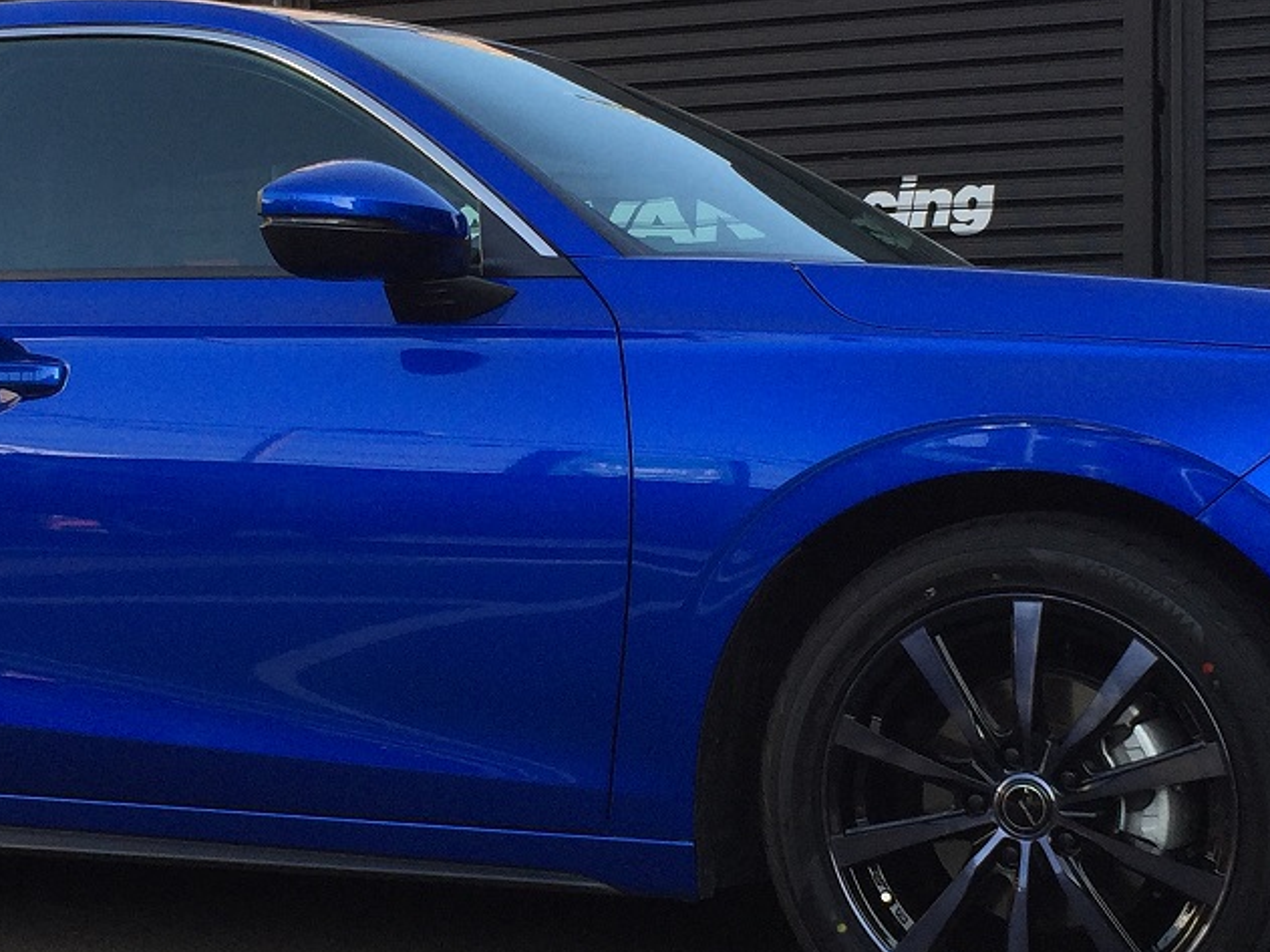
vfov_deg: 19.6
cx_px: 547
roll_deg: -2.7
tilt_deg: +2.2
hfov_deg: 26.0
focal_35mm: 75
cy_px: 362
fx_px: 2751
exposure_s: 1/590
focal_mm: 4.15
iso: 32
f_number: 2.2
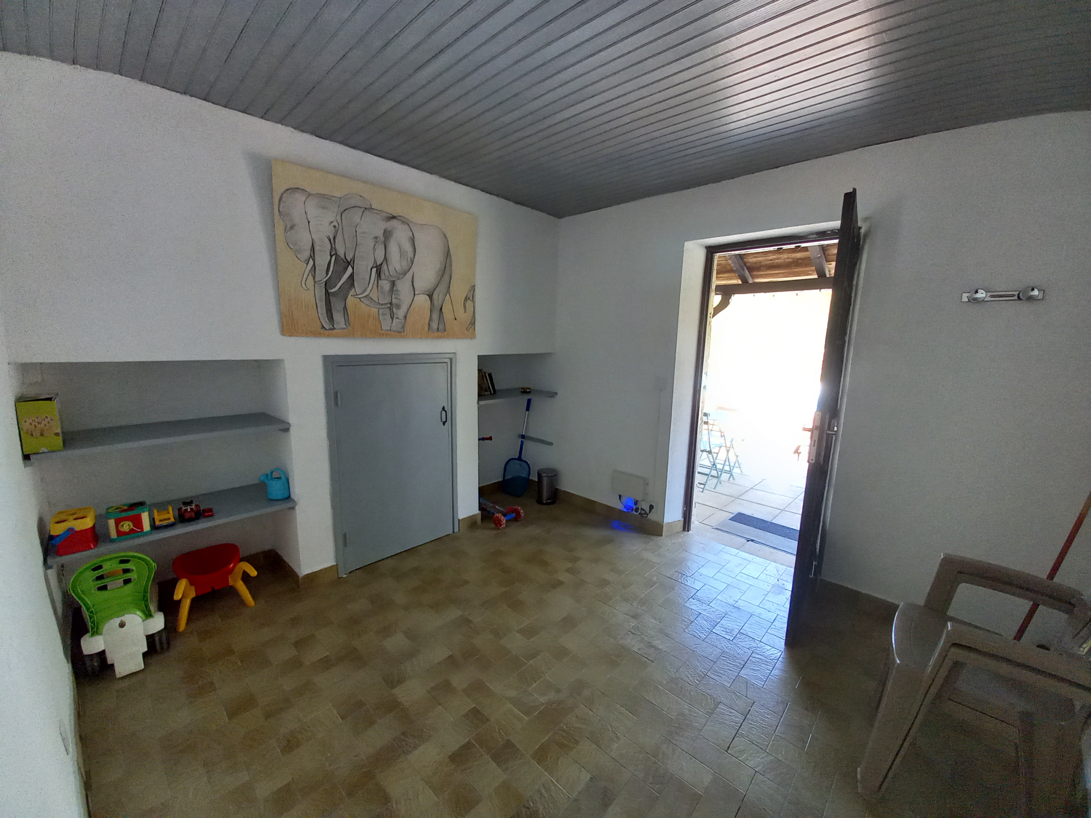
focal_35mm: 13
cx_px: 546
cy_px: 409
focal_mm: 1.42
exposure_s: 1/50
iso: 125
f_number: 2.2
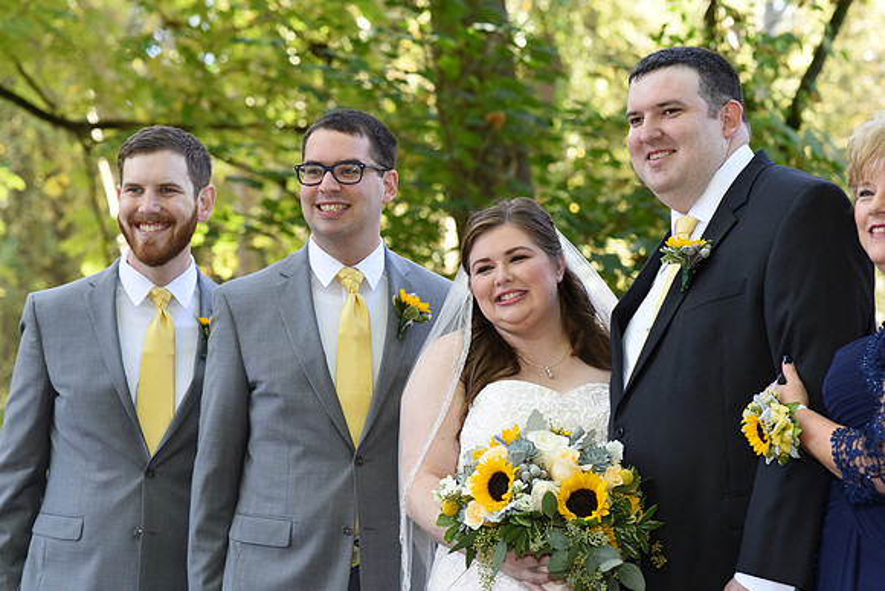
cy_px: 296
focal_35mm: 85
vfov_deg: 16.1
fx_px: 2090
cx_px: 442
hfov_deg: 23.9
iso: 500
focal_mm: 85
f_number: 4.5
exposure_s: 1/200
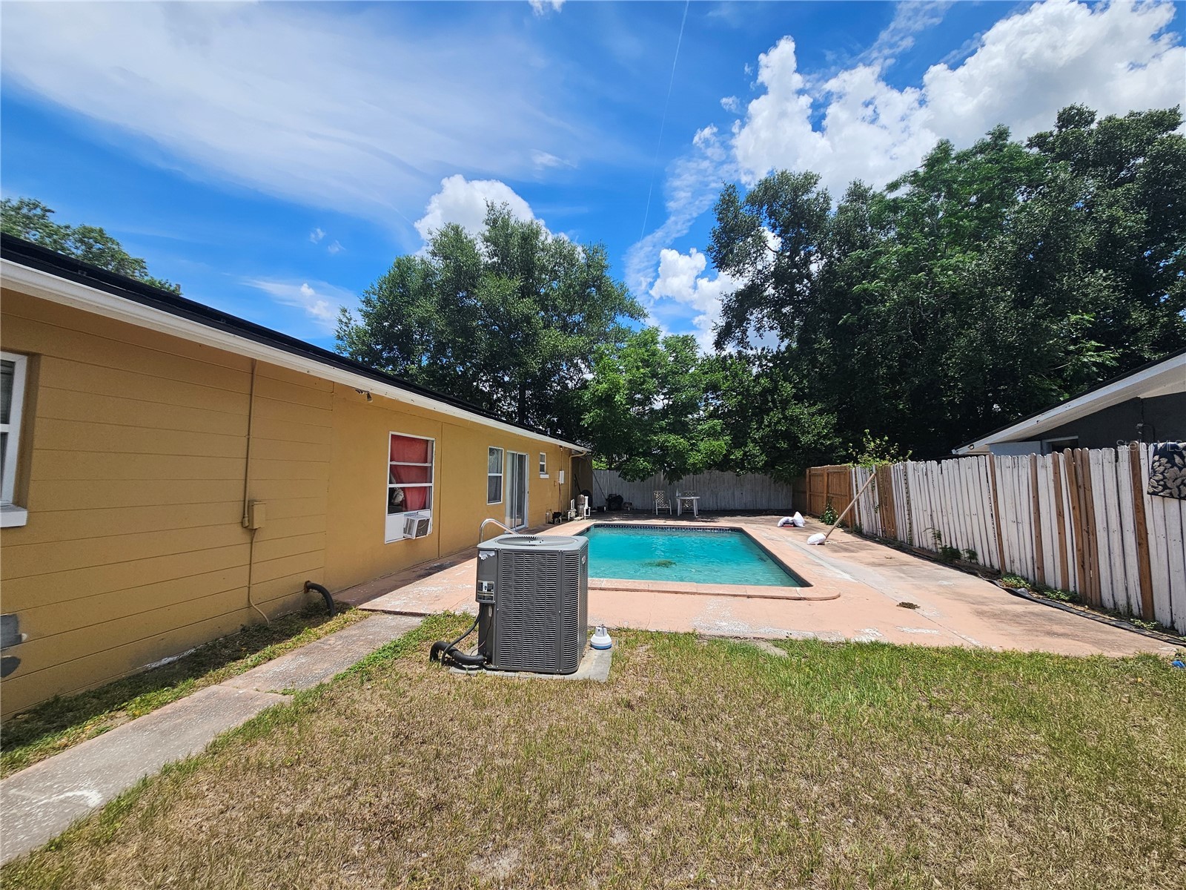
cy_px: 445
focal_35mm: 13
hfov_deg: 106.2
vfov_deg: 89.9
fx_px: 445
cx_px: 593
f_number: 2.2
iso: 50
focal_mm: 2.2
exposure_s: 1/2782
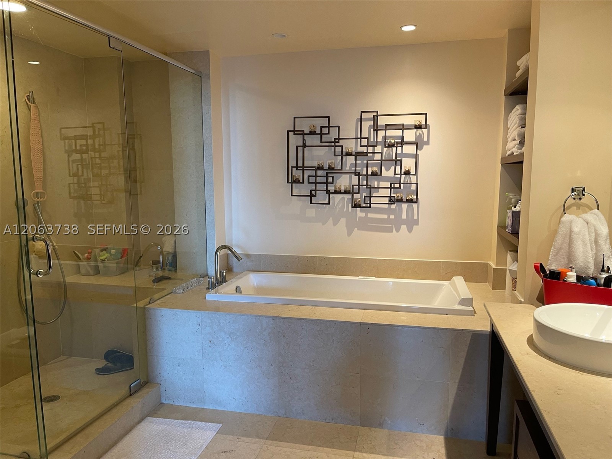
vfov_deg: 53.1
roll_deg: +0.7
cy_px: 230
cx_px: 306
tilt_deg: -7.8
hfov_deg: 67.3
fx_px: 460
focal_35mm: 26
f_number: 1.6
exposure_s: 1/60
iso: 160
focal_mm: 5.1
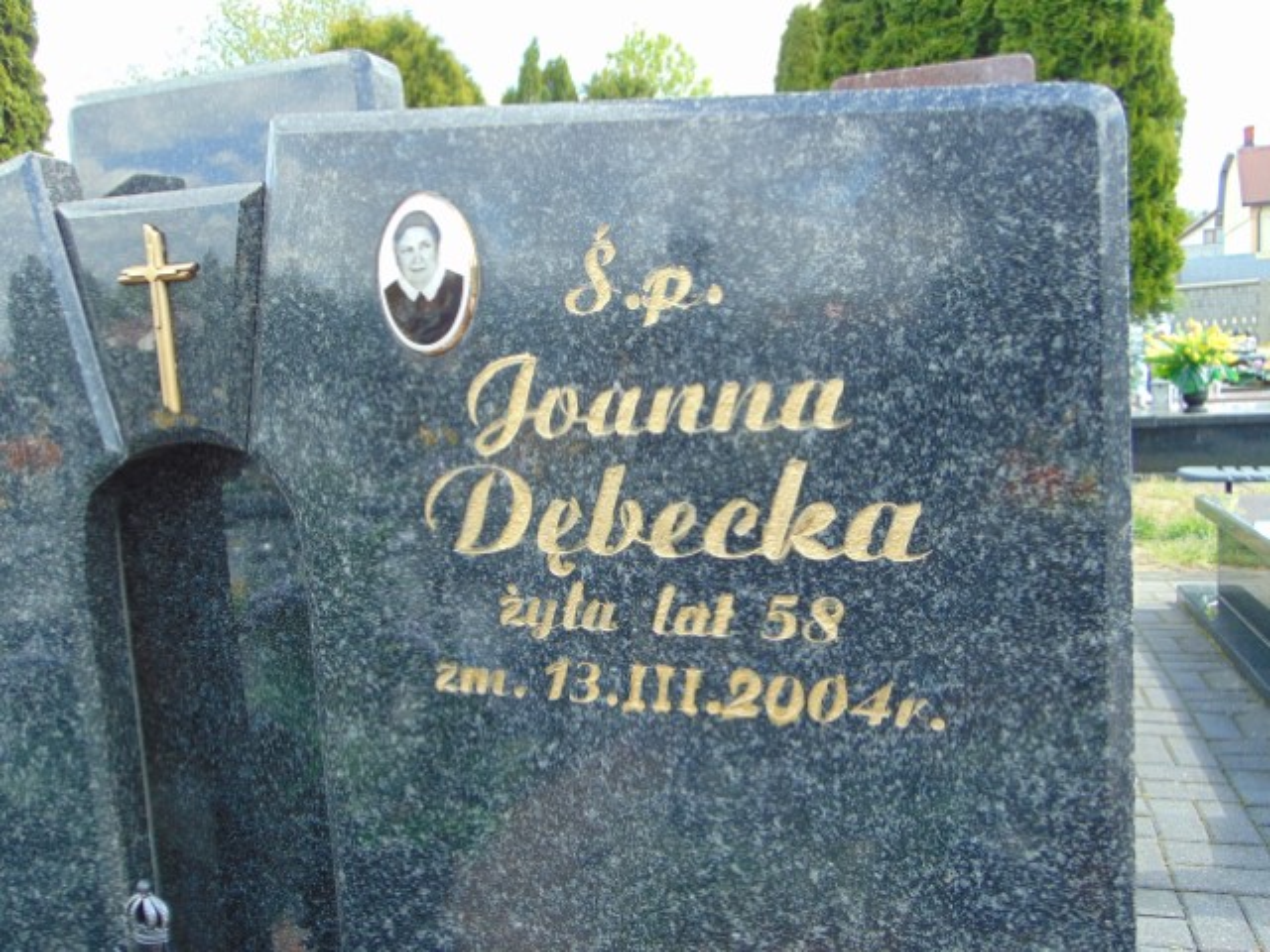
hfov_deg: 60.0
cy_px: 476
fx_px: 1101
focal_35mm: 30
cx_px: 635
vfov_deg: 46.8
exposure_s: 1/160
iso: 80
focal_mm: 5.4
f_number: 3.1
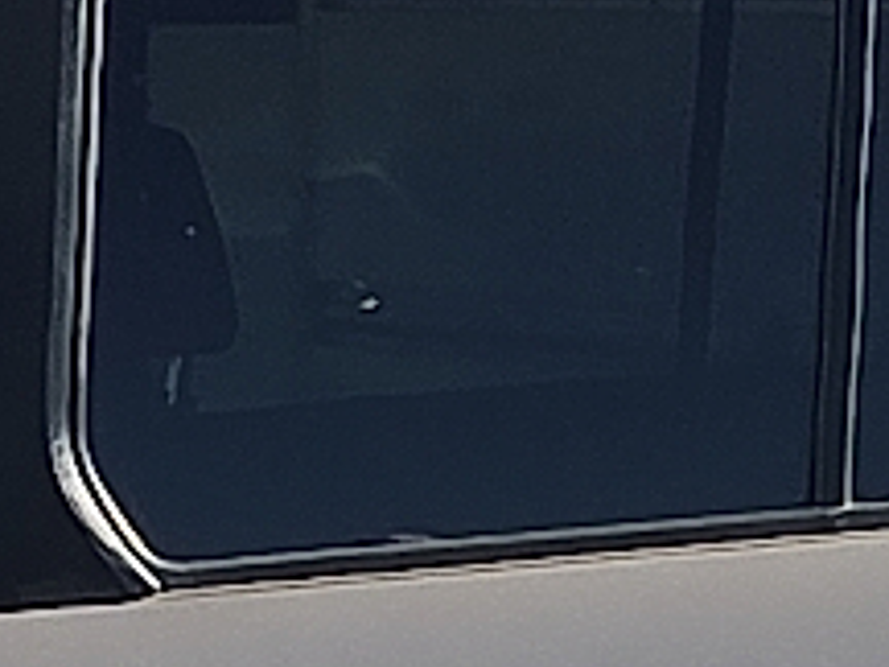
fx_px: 6652
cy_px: 1009
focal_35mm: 259
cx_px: 82
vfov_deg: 5.7
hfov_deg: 7.6
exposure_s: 1/5000
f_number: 1.8
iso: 76
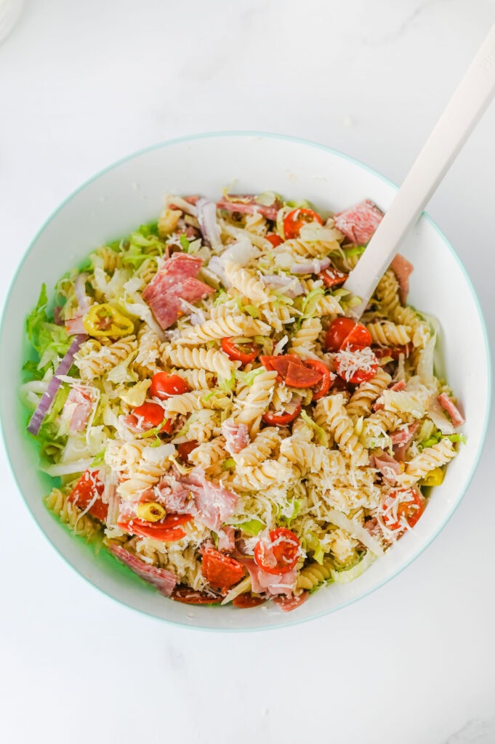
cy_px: 372
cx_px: 248
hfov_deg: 26.9
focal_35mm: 50
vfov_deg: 39.6
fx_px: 1033
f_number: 4.5
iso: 500
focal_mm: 50
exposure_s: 1/320
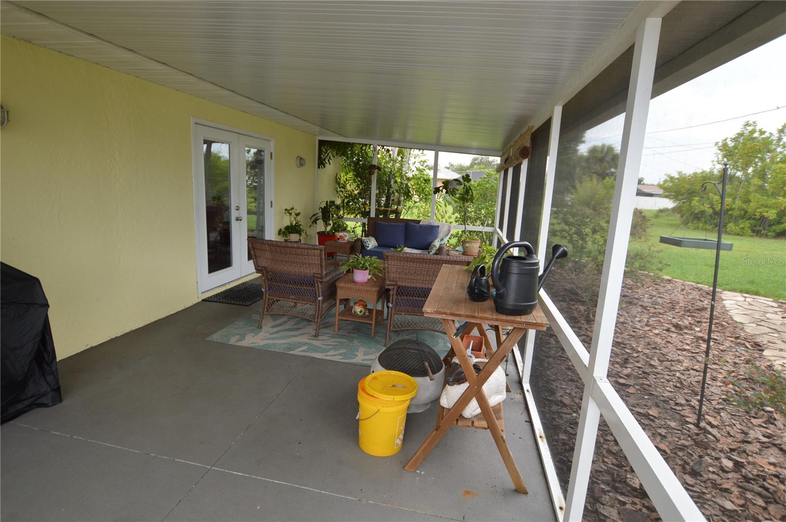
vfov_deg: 67.3
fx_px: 393
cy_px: 261
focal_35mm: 18
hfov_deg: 90.1
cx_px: 393
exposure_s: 1/160
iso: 100
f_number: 5
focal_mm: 12
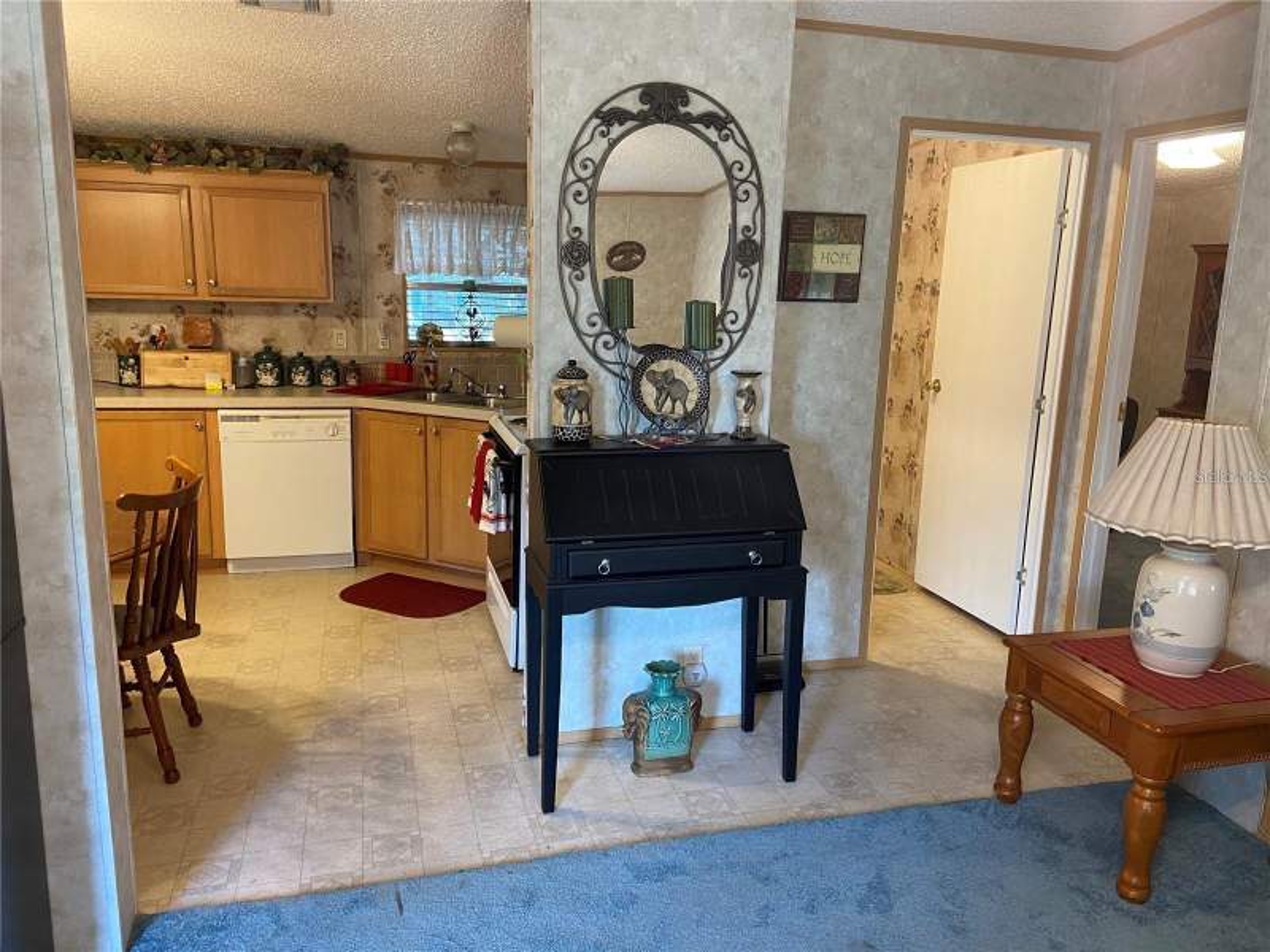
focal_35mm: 26
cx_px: 635
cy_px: 476
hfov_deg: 67.3
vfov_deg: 53.1
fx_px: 954
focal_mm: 4.25
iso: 200
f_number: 1.8
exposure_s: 1/60
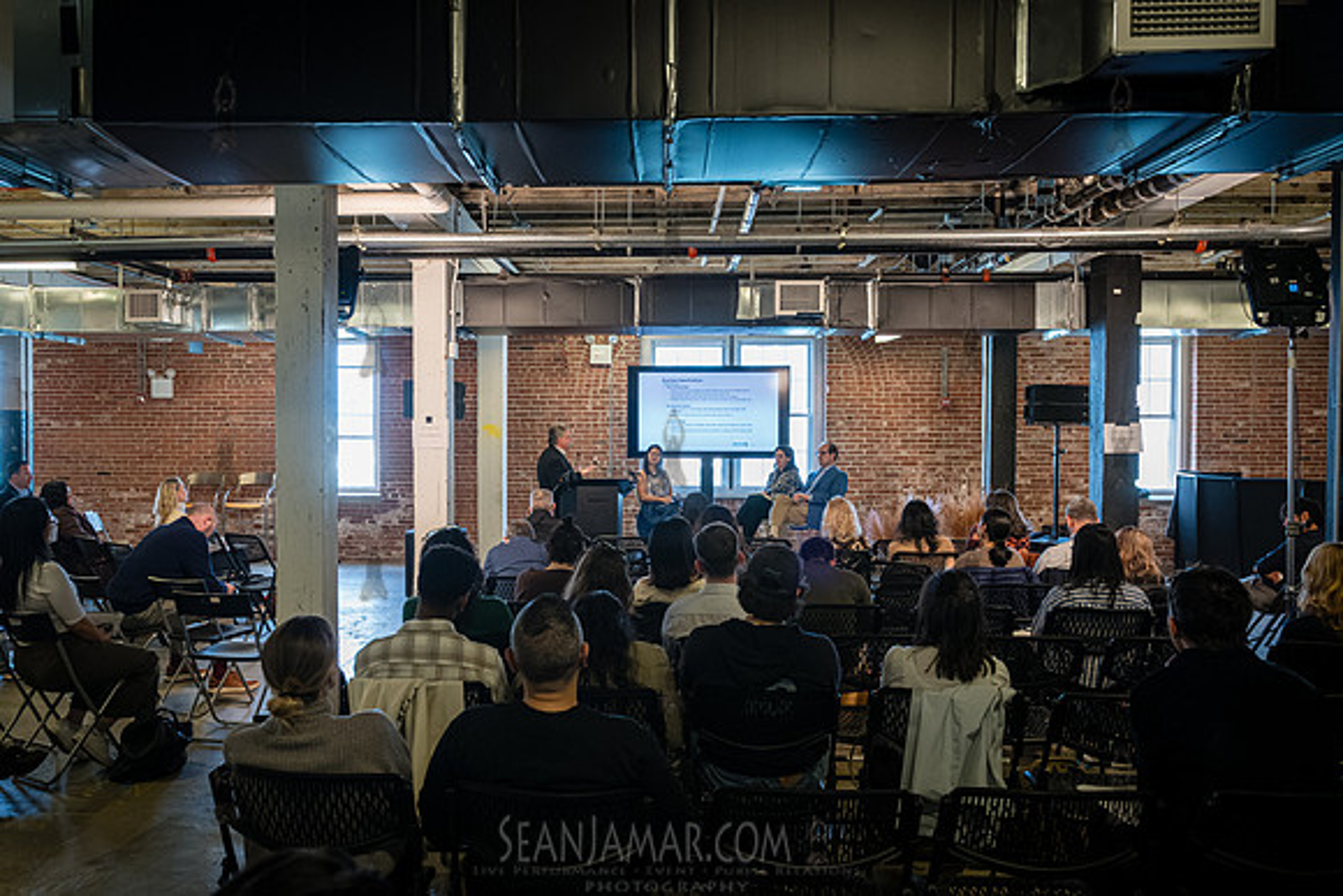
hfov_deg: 59.9
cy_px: 466
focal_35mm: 31
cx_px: 596
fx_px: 1162
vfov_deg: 42.2
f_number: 5.6
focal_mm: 28
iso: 2500
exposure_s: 1/160
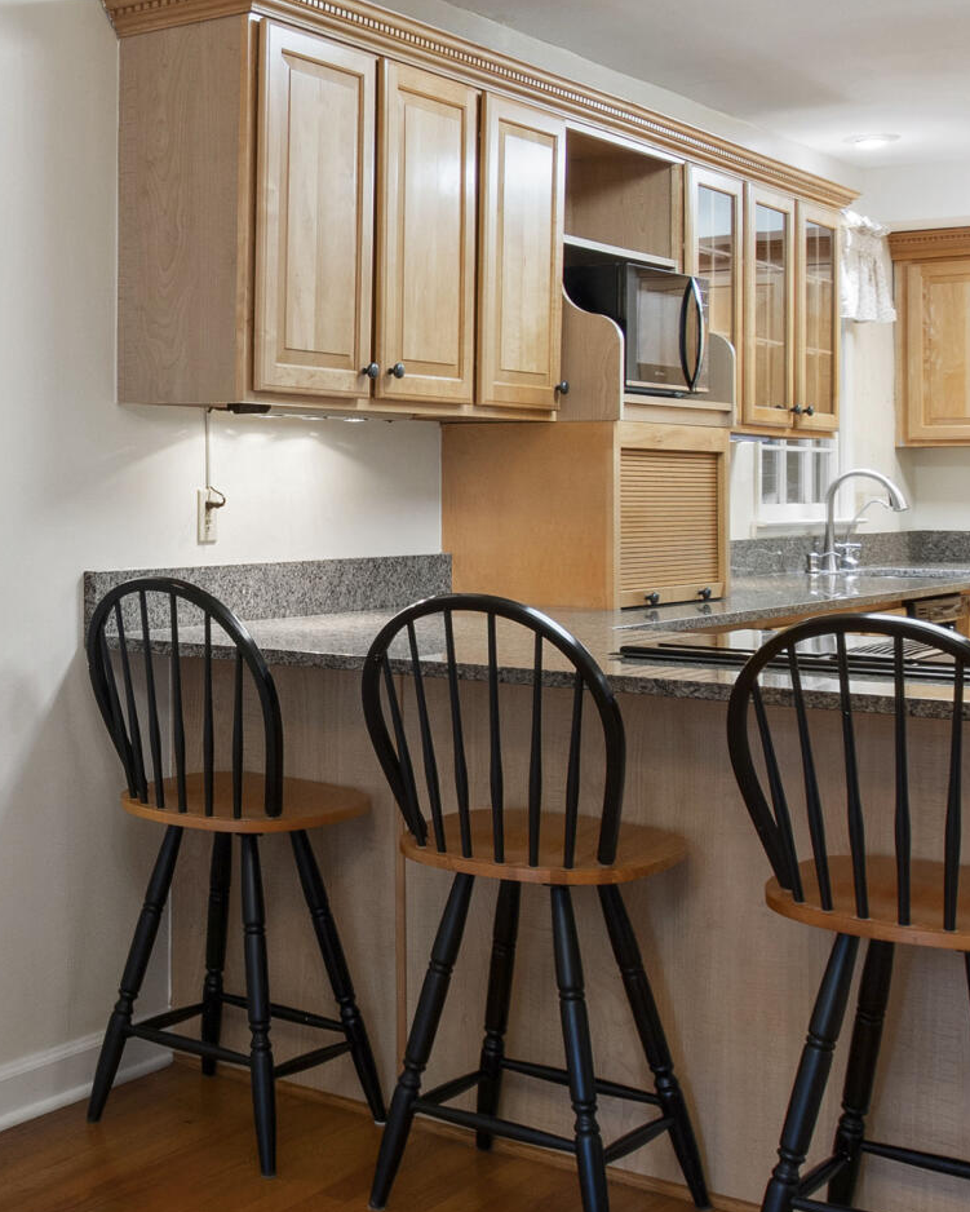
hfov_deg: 27.9
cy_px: 432
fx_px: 1775
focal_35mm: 50
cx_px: -96
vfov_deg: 37.4
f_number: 8
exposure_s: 1/2
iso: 100
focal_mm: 11
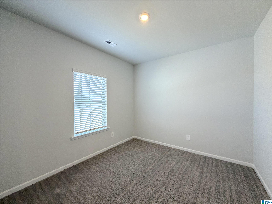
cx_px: 136
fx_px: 110
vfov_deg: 85.7
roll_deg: -0.3
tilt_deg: -0.3
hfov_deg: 102.1
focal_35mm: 14
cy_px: 102
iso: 250
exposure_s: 1/120
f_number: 2.2
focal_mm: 2.22
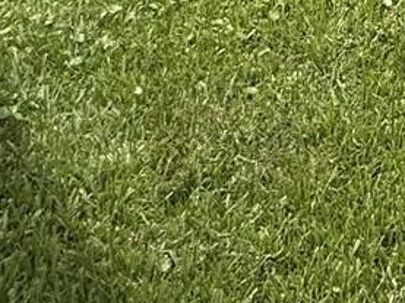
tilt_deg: -8.5
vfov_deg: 13.4
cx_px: 677
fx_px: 946
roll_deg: -0.1
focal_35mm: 81
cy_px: -424
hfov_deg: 19.5
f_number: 2.2
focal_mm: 2.22
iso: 64
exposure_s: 1/1017
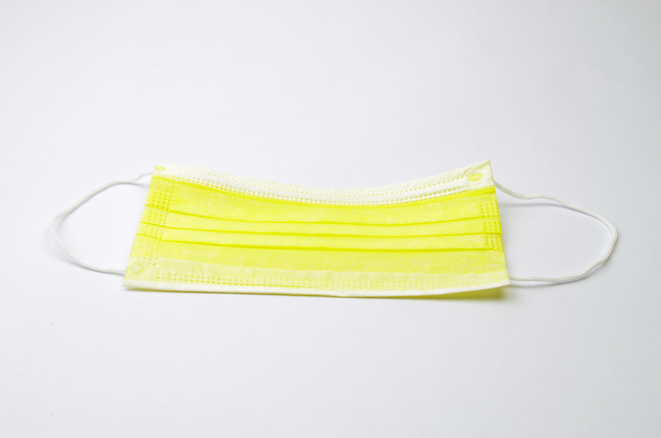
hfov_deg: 33.5
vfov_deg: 22.5
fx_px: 1099
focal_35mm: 60
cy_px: 219
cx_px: 330
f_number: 13
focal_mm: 40
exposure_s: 1/8
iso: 100
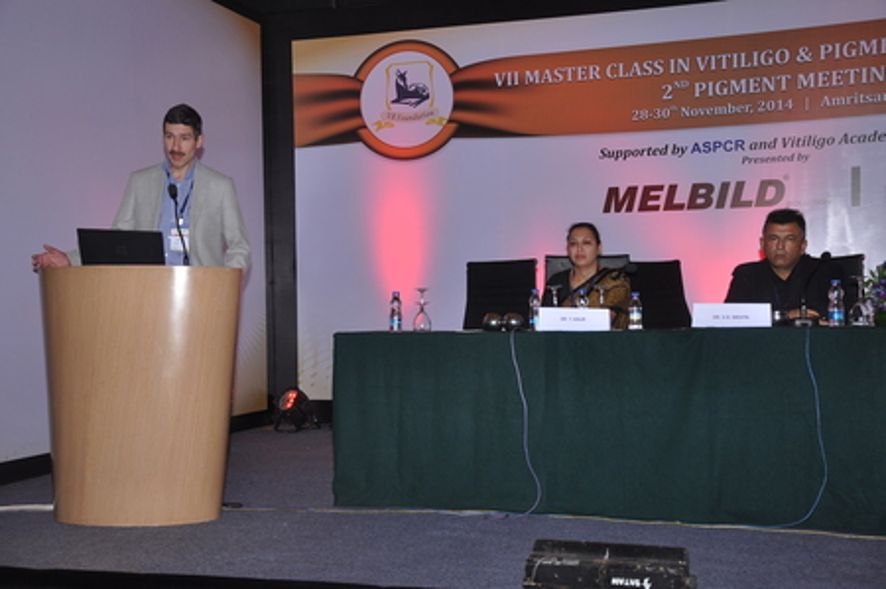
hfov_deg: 41.2
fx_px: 1180
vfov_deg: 28.0
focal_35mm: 48
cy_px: 294
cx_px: 443
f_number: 6.3
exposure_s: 1/125
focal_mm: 32
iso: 400
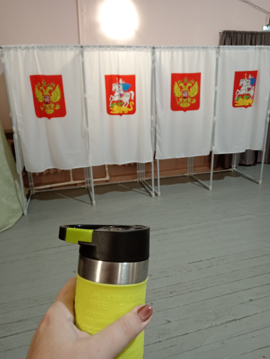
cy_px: 180
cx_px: 135
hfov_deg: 51.4
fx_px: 281
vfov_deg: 65.3
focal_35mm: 27
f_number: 1.9
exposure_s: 1/33.3
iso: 847
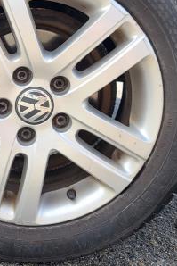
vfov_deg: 34.1
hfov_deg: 22.8
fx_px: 427
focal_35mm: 58
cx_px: 15
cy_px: 84
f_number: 1.8
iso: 40
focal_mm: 5.4
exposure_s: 1/631
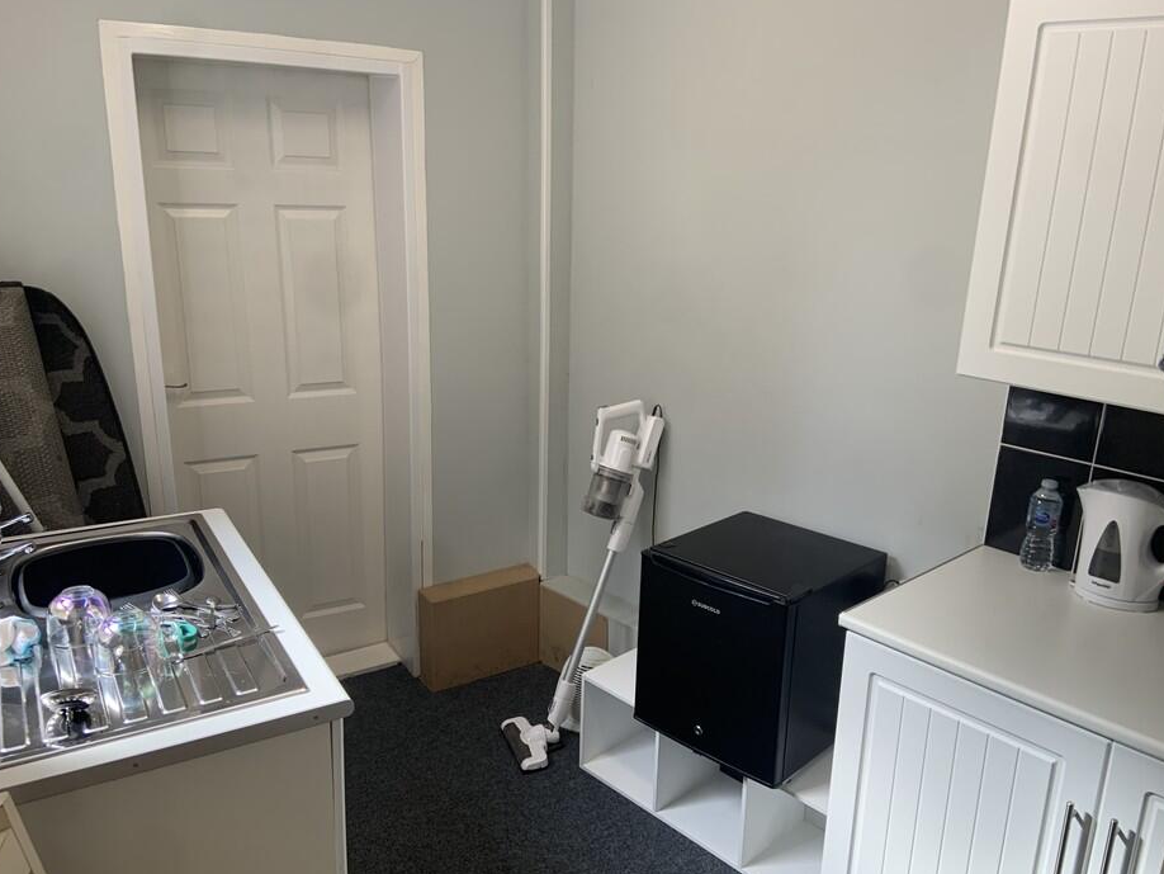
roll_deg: -1.9
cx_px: 610
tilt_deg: -17.5
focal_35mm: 29
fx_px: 975
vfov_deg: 48.2
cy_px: 454
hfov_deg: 61.6
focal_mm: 4.25
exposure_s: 1/100
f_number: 1.8
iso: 80
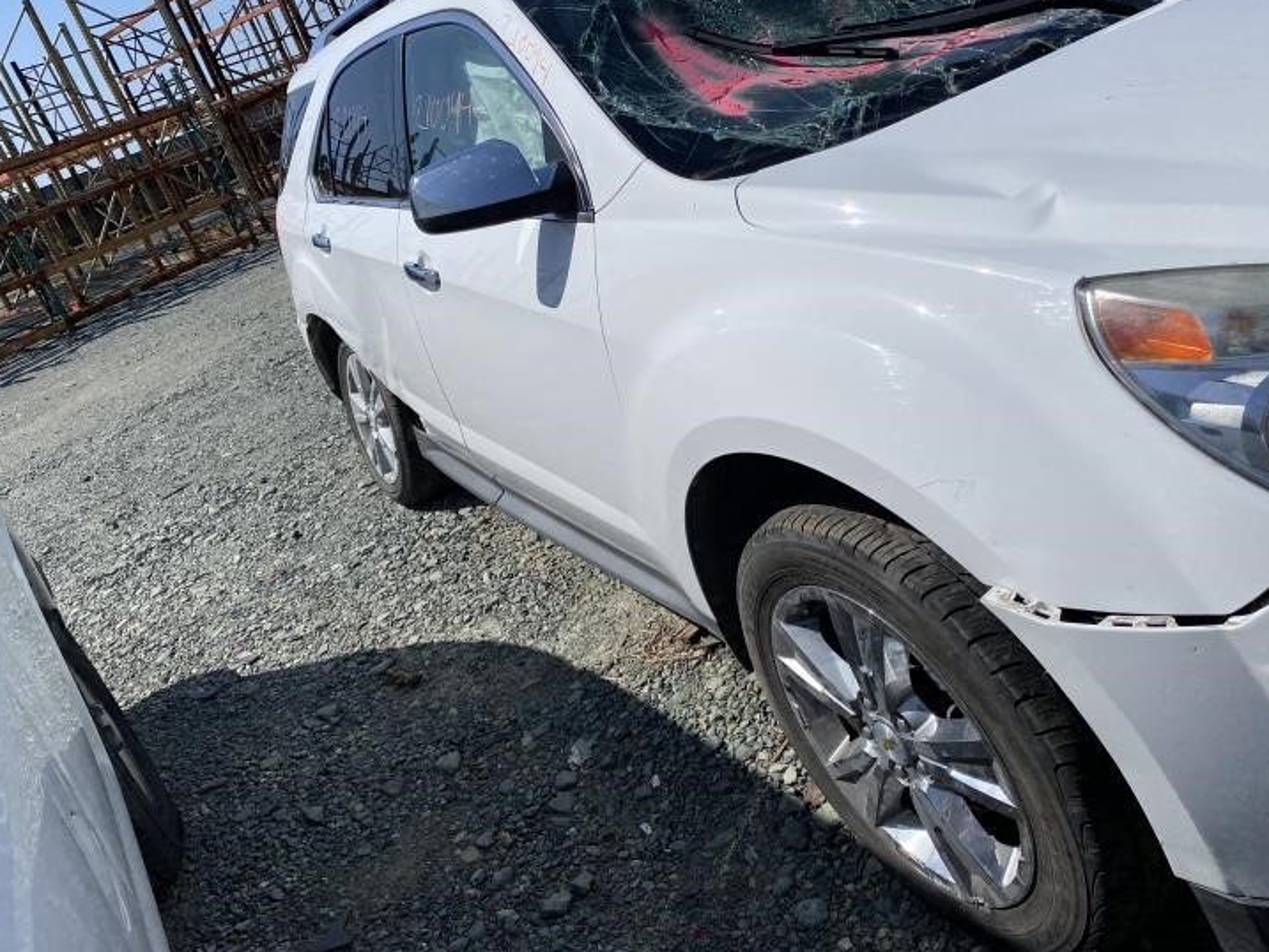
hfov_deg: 61.6
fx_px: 1063
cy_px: 437
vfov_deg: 48.2
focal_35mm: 29
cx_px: 600
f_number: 1.8
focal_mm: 4.25
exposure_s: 1/6757
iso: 32
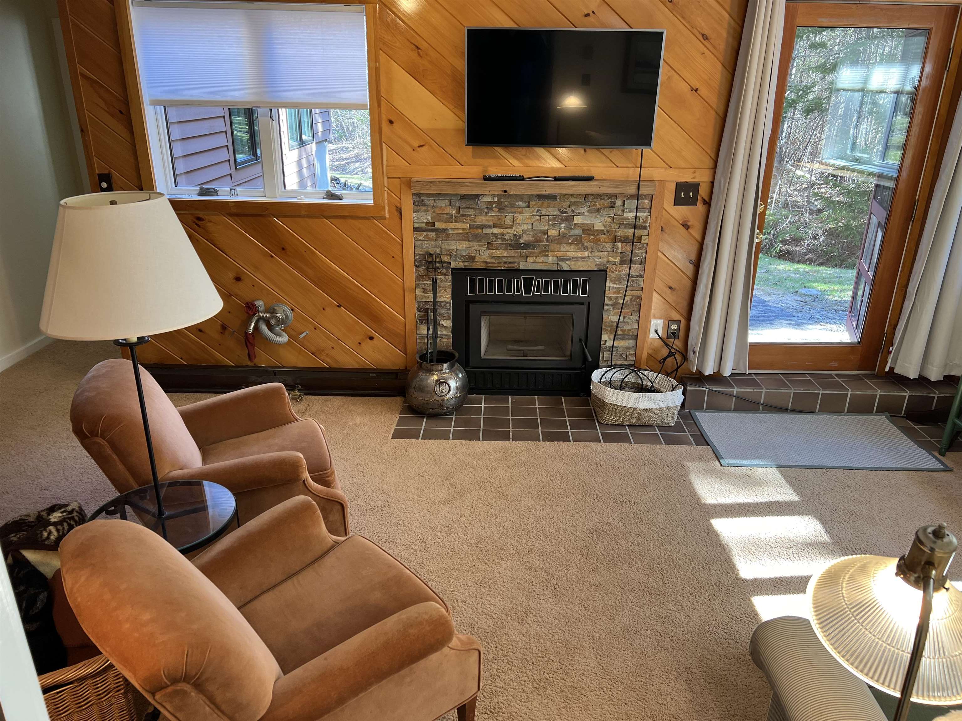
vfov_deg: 53.1
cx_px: 481
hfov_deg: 67.3
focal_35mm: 26
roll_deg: +0.0
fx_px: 723
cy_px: 360
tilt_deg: -21.5
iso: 64
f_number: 1.5
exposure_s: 1/60
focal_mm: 5.7
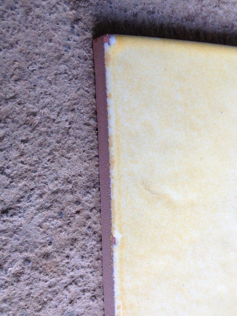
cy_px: 158
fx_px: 319
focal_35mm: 35
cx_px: 118
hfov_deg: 40.7
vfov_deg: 52.6
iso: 80
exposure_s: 1/120
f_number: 2.4
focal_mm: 4.28
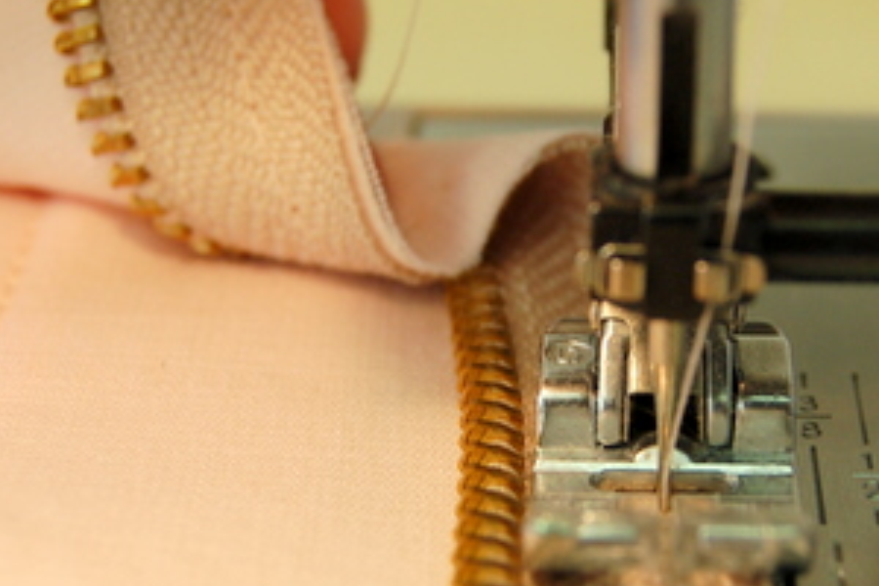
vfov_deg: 15.2
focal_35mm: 90
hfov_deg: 22.5
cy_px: 391
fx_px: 2197
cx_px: 609
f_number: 5
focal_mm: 30
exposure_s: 1/100
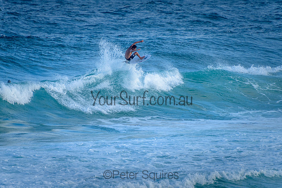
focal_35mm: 491
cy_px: 73
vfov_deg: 2.8
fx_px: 3844
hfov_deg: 4.2
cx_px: 142
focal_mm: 400
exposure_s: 1/1250
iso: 500
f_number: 5.6
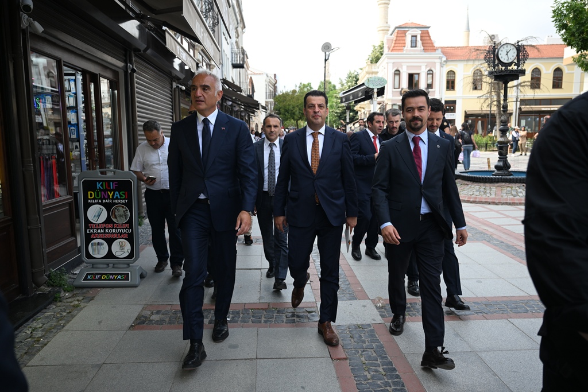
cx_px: 294
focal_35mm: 28
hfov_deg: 65.5
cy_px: 196
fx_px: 457
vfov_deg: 46.4
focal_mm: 28
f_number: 3.5
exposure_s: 1/800
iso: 320
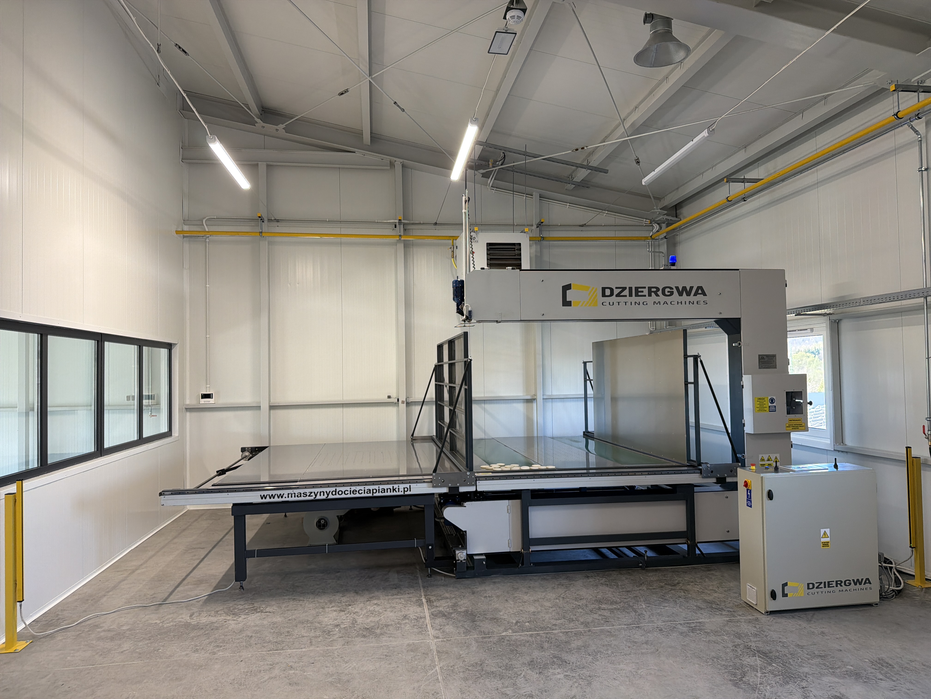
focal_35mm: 24
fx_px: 645
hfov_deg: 71.6
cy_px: 350
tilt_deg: +1.8
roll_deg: +1.6
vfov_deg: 56.8
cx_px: 466
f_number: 1.78
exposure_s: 1/100
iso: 125
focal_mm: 6.76
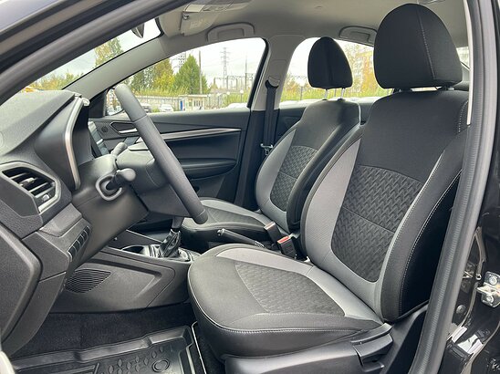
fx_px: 375
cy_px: 187
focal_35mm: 26
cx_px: 250
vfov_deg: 53.0
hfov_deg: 67.3
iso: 50
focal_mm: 5.7
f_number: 1.5
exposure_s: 1/128
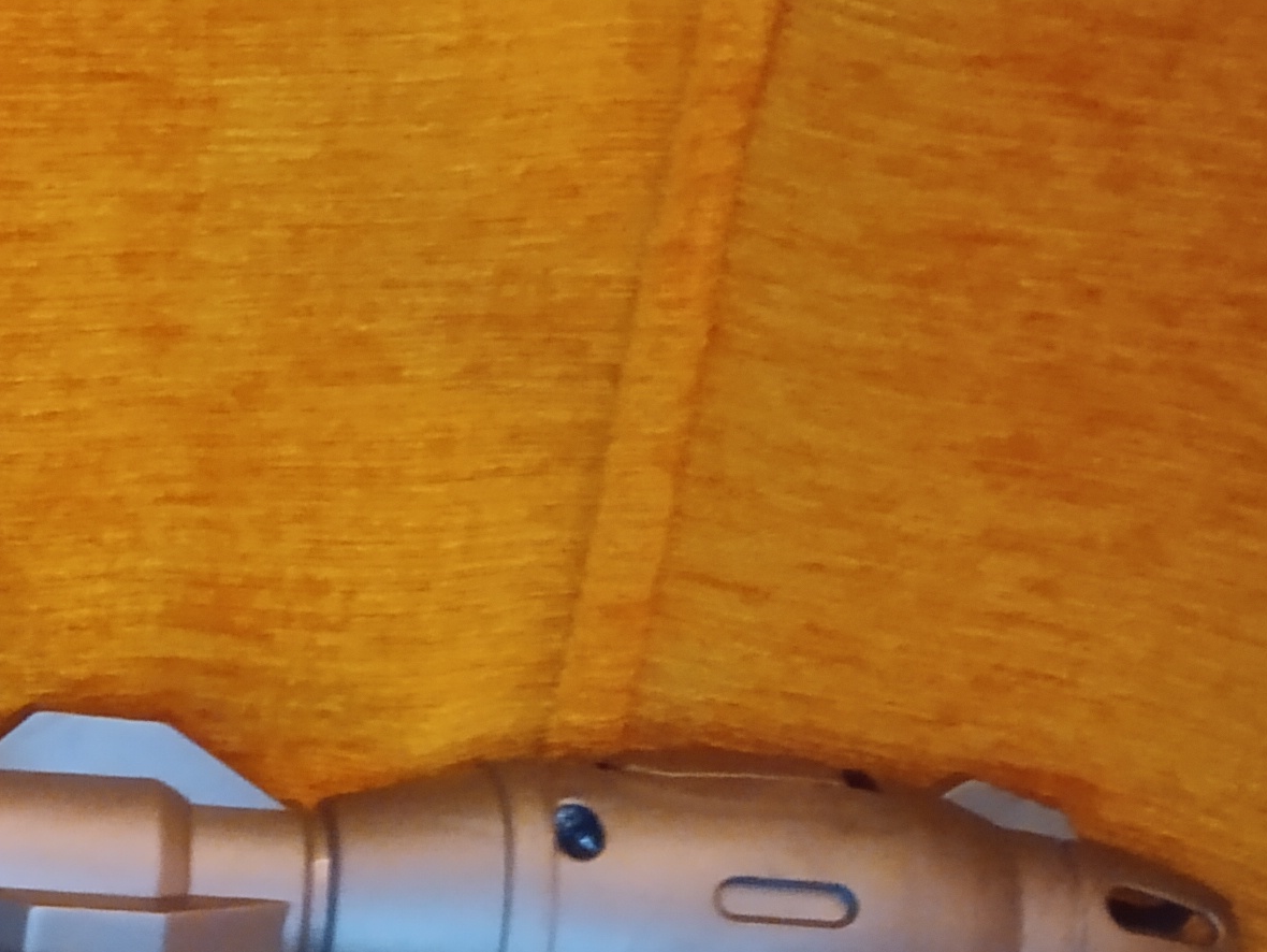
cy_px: 1045
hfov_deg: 16.5
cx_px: -1058
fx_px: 3588
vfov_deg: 14.7
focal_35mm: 98
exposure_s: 1/15
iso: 6400
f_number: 1.7
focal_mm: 4.71
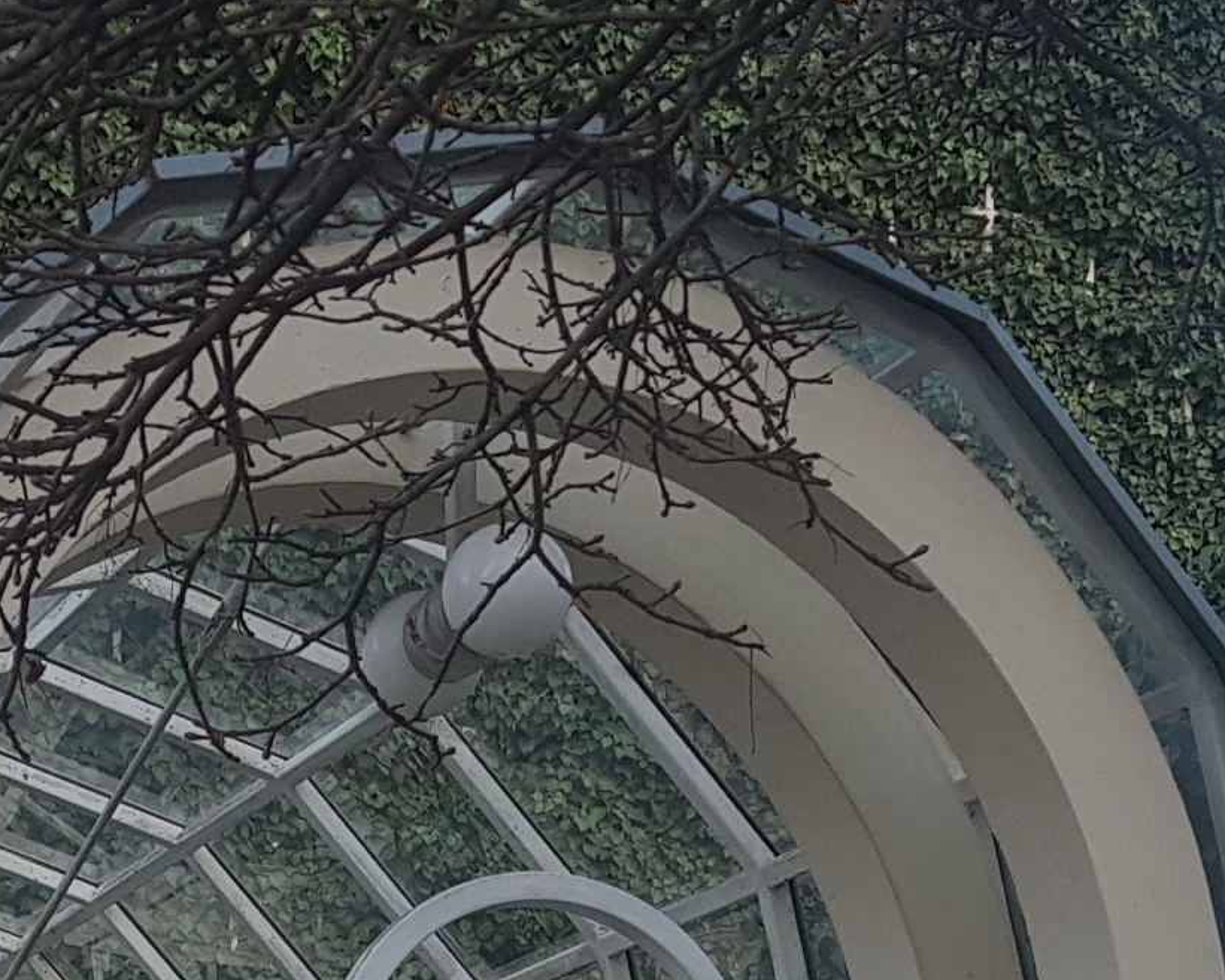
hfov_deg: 21.1
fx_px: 3227
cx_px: 152
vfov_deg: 15.7
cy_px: 1532
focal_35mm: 89
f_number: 1.7
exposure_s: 1/50
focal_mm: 4.2
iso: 40
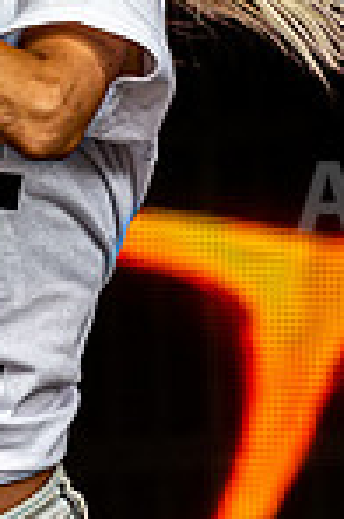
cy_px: -28
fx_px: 8870
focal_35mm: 616
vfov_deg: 3.4
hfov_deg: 2.2
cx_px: 129
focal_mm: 135
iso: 450
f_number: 5.6
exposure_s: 1/400
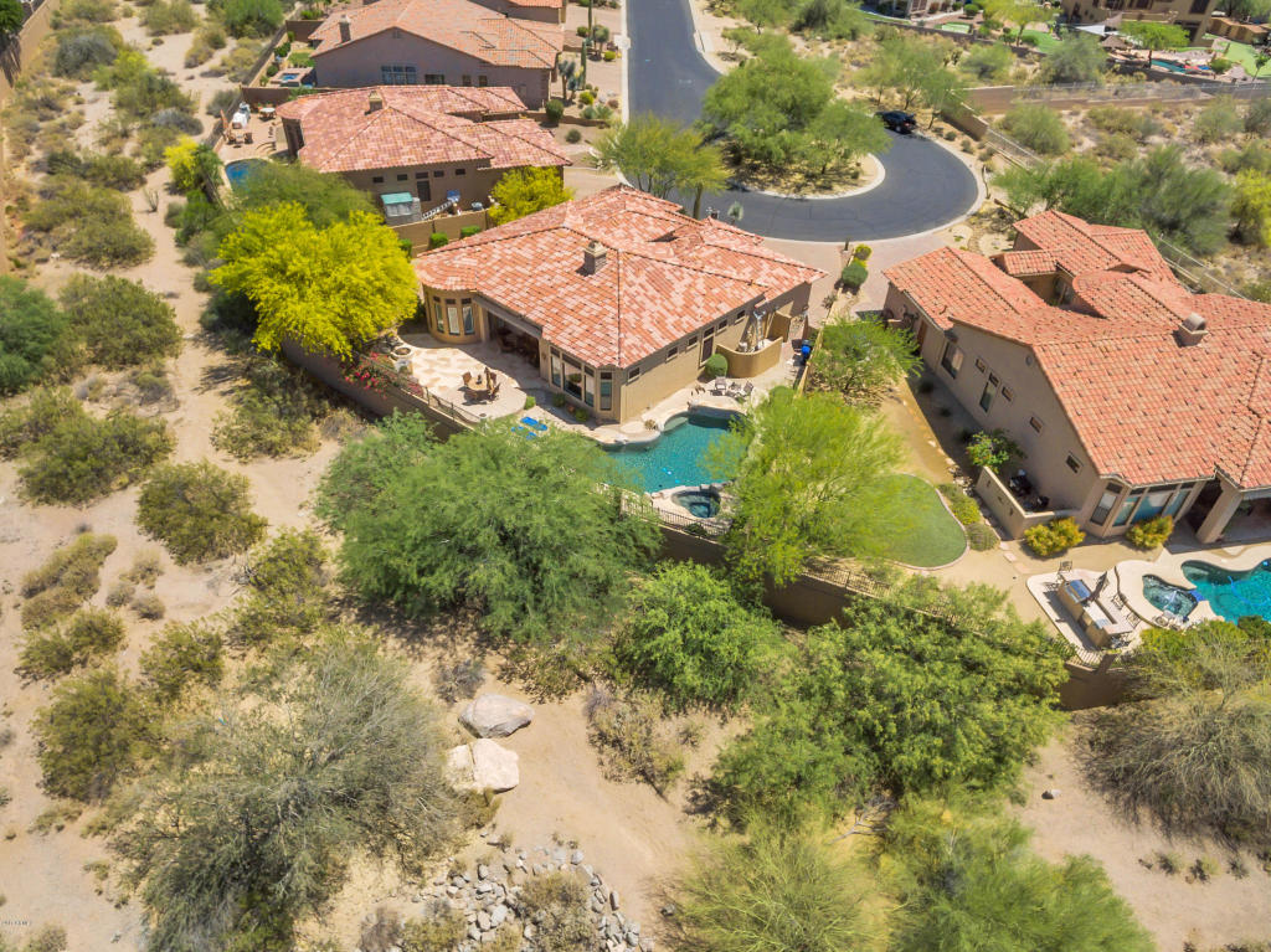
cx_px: 636
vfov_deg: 65.9
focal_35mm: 20
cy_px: 476
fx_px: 734
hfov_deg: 81.8
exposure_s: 1/1700
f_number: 2.8
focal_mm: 3.61
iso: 100
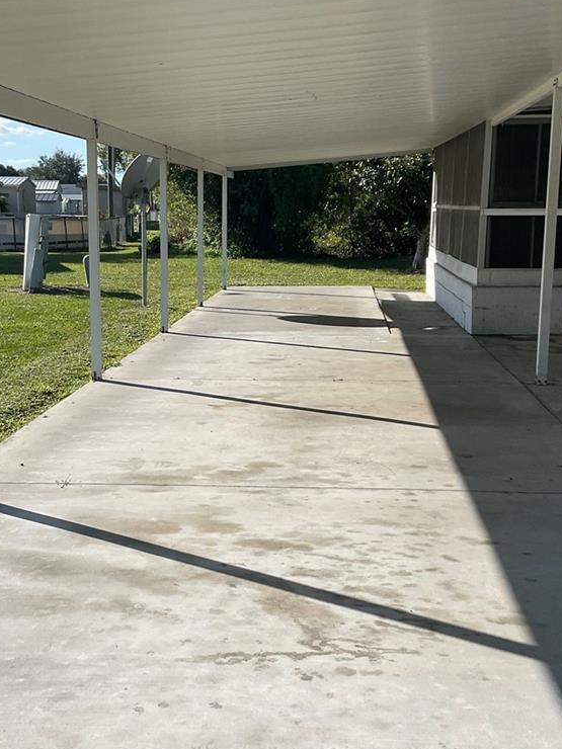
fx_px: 1017
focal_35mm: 47
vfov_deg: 40.4
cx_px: 237
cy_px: 384
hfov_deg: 30.8
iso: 16
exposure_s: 1/2320
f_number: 1.8
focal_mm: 3
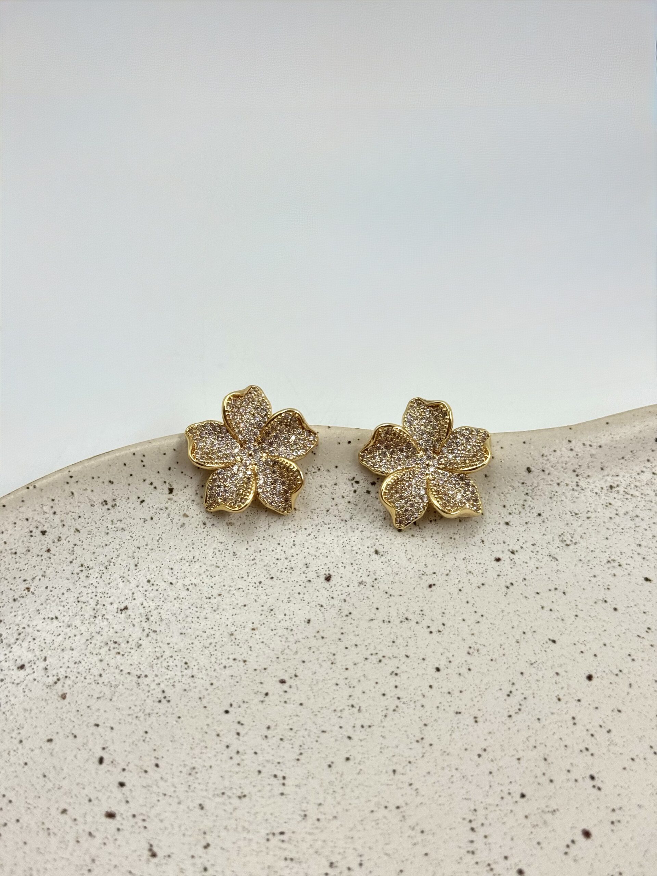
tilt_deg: -50.5
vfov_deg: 39.7
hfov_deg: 30.3
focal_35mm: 48
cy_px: 438
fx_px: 1215
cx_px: 328
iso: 64
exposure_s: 1/952
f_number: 1.78
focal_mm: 6.76
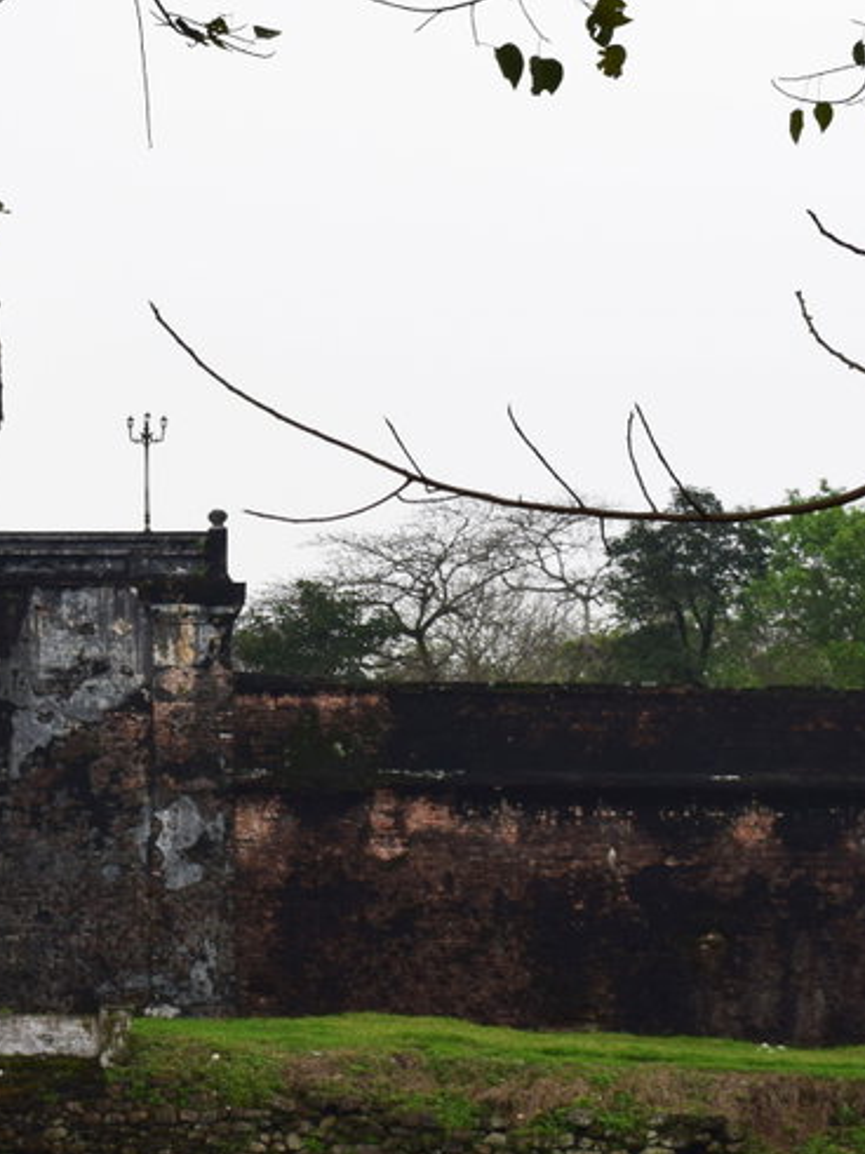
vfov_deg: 19.2
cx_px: -207
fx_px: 3406
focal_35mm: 102
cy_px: 524
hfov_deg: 14.0
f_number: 8
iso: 400
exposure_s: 1/80
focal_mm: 29
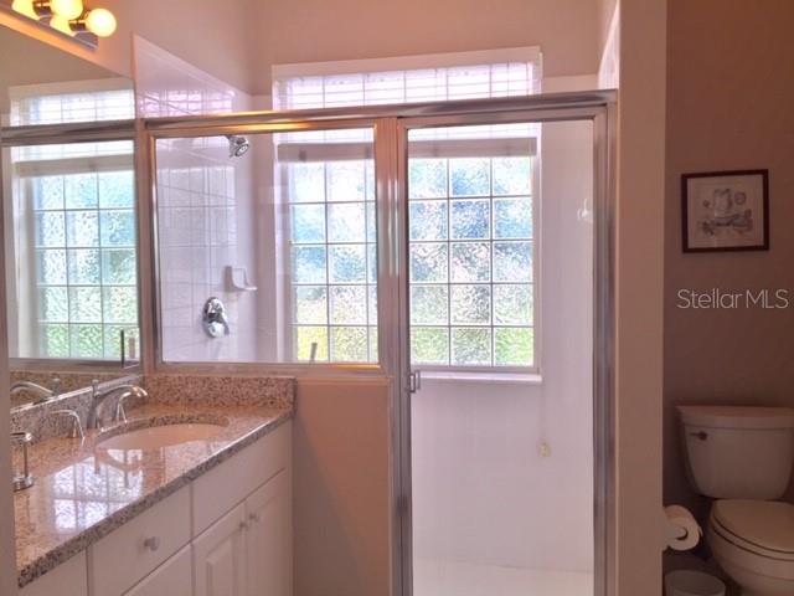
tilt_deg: -0.3
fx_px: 665
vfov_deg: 48.2
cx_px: 397
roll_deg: +0.6
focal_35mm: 29
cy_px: 298
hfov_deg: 61.7
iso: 50
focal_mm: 4.15
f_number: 2.2
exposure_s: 1/120
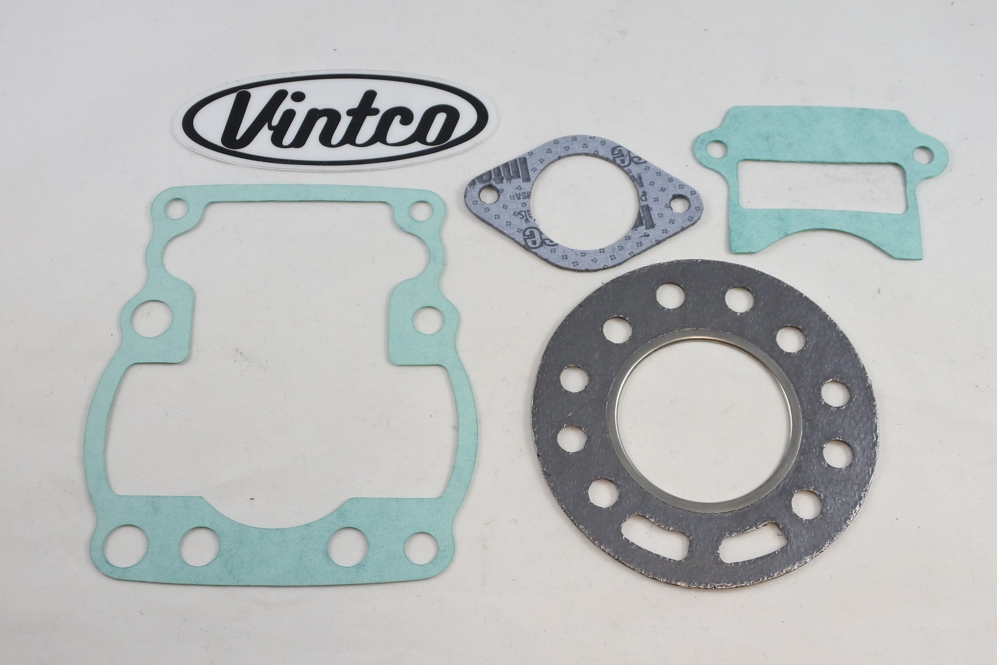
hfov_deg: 53.1
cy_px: 332
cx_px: 498
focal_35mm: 36
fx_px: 997
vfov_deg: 36.9
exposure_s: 1/160
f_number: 4
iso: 400
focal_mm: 13.4
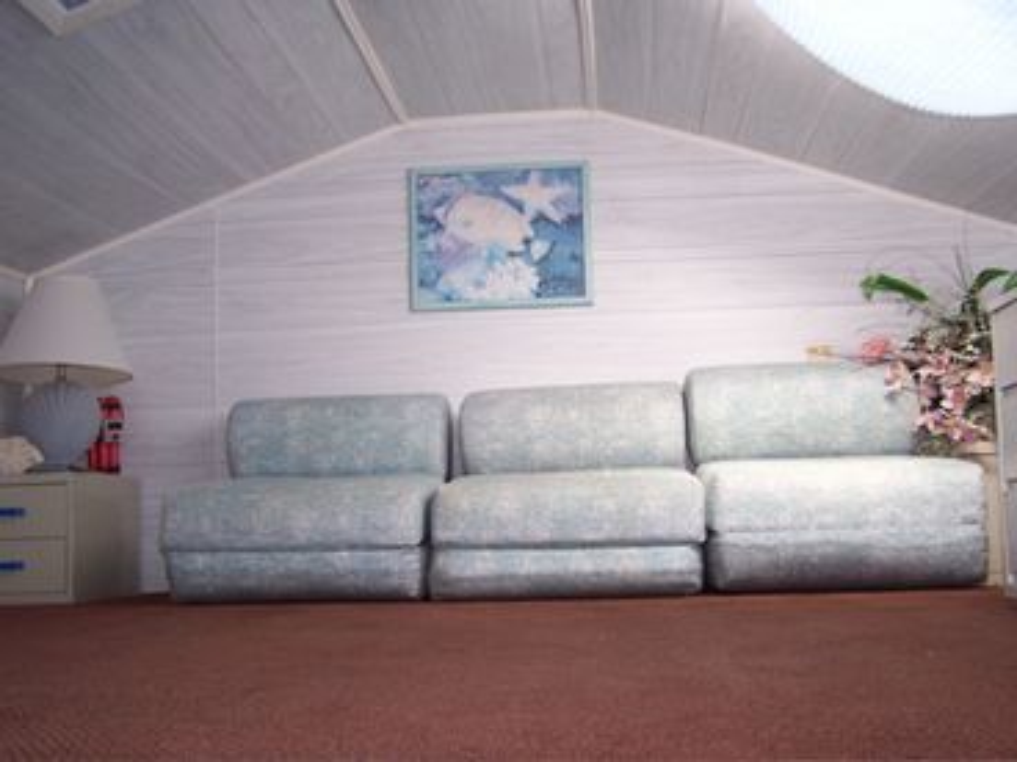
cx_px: 508
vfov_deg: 37.7
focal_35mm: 38
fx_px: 1116
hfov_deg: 49.0
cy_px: 381
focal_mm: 6.3
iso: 140
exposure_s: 1/90
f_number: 2.8
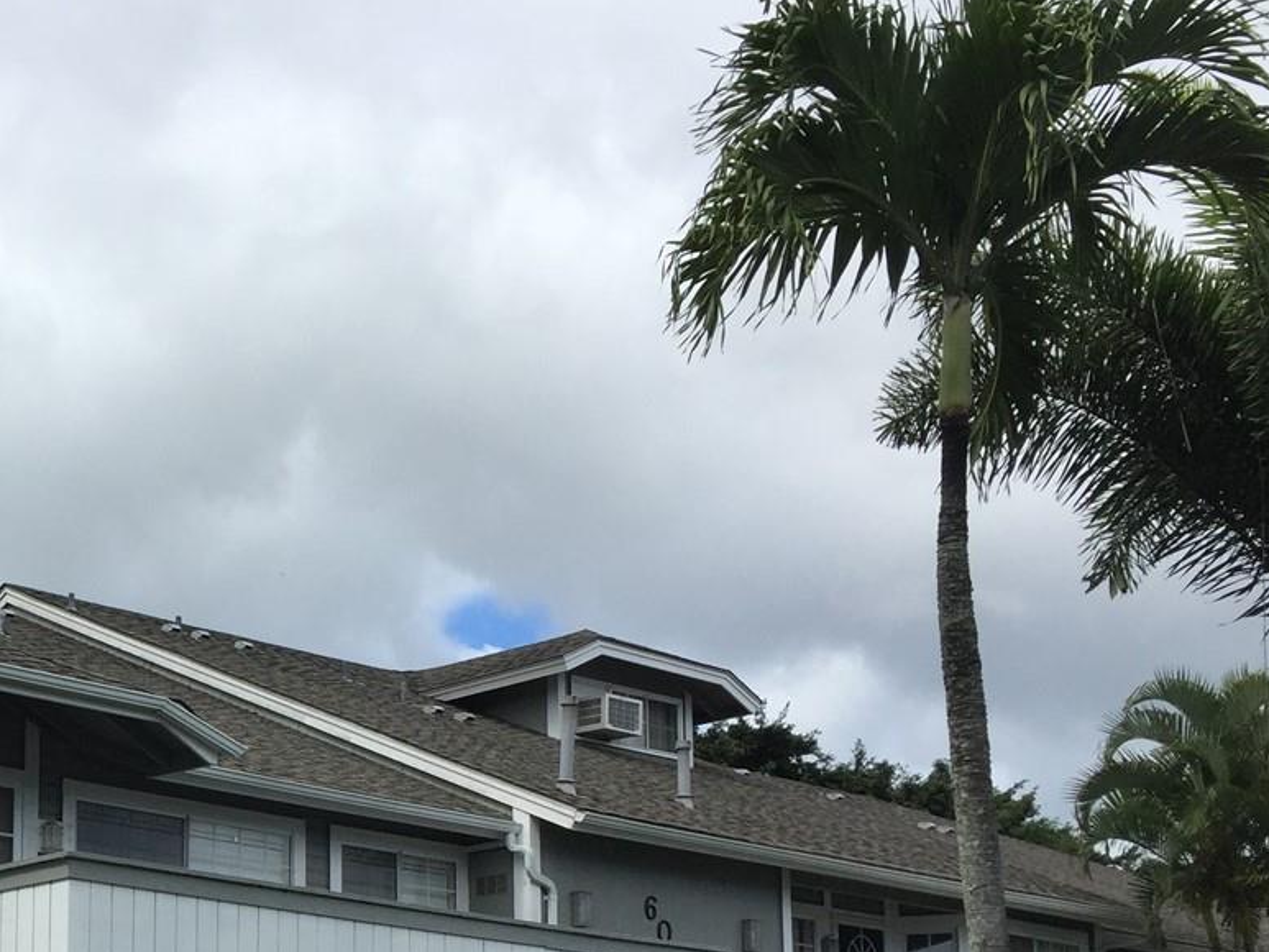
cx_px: 25
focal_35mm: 60
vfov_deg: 23.4
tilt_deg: +7.3
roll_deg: -1.7
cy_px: 945
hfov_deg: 30.1
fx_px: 2200
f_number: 2.2
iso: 32
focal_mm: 4.15
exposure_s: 1/2475
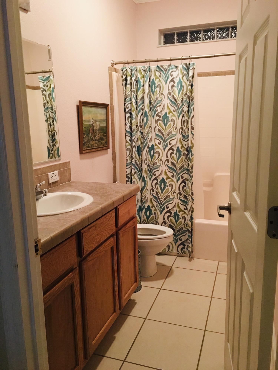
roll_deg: +0.9
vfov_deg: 61.7
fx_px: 311
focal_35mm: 29
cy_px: 185
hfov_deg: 48.2
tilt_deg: -10.4
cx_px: 139
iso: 80
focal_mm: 4.15
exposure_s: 1/4
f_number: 2.2
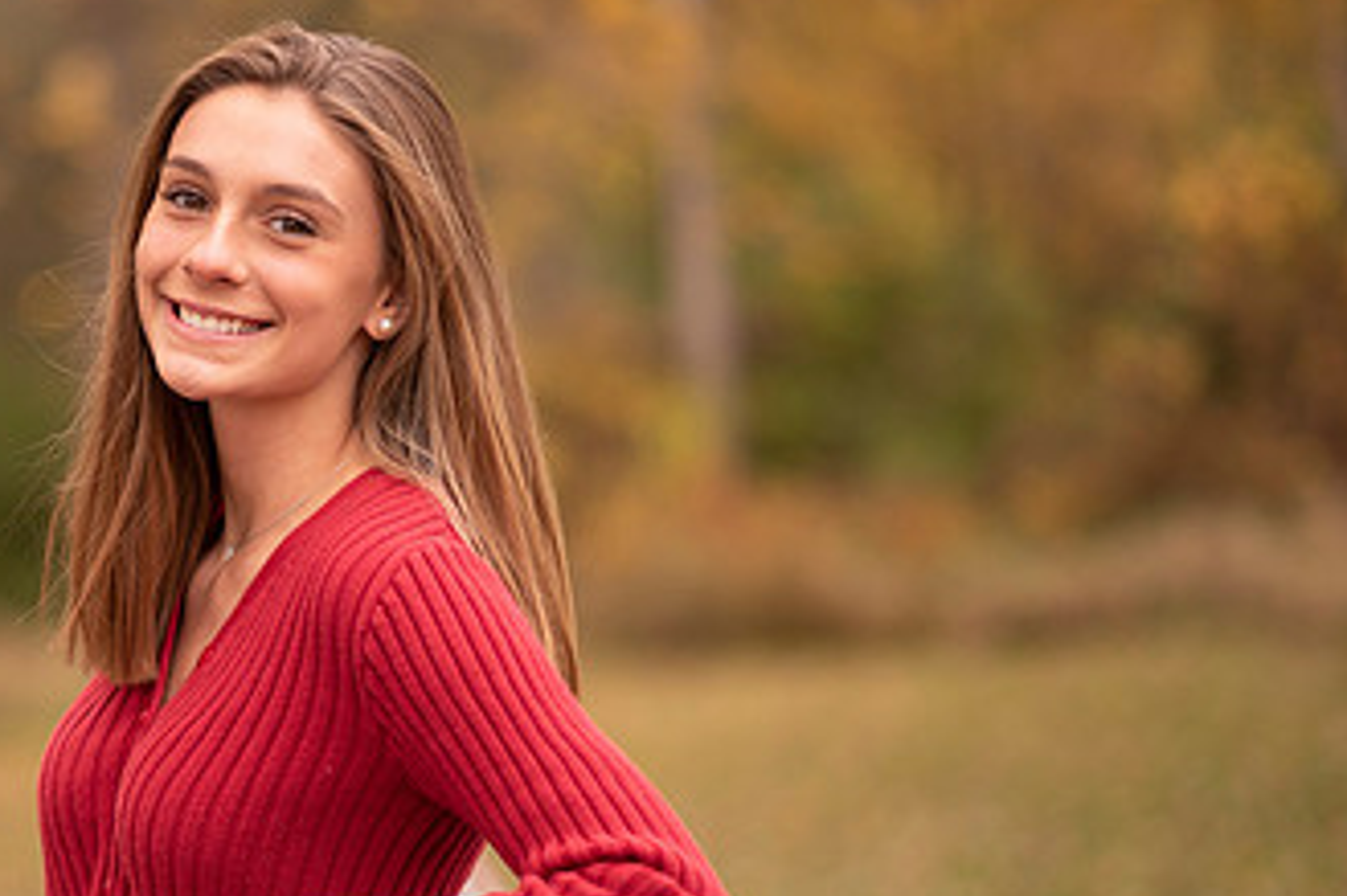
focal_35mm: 150
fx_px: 5609
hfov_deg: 13.6
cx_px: 213
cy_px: 567
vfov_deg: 9.1
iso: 100
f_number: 1.8
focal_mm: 85
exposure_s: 1/500
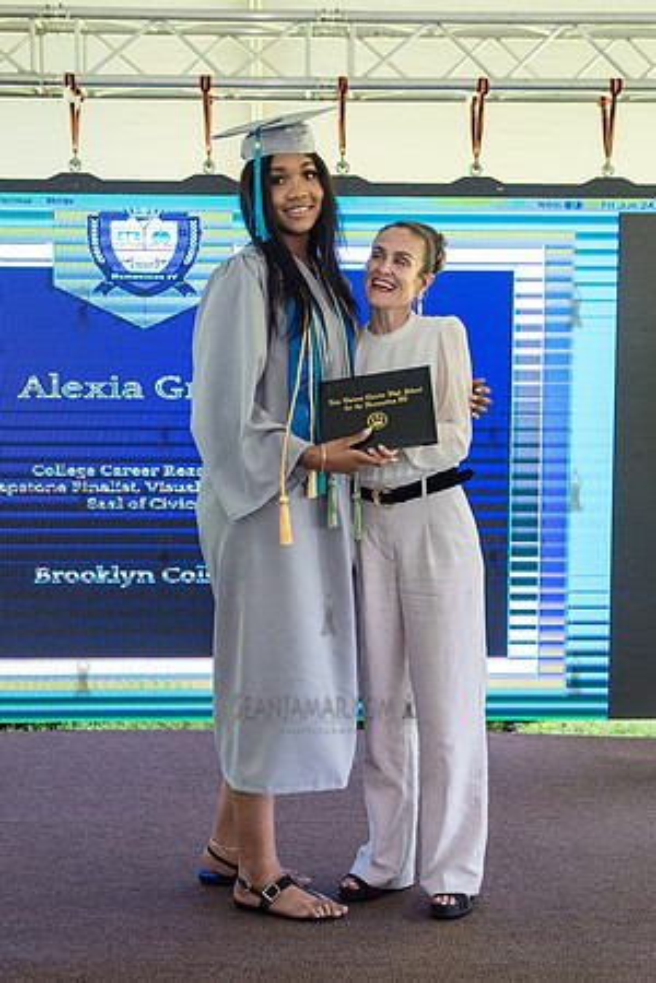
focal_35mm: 60
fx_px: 1639
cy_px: 492
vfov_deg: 33.4
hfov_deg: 22.6
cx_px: 328
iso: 2500
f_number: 4
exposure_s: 1/800
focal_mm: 40
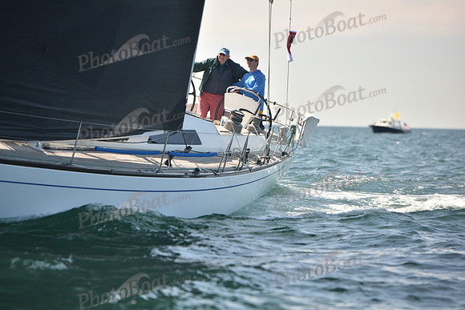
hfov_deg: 11.7
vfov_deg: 7.9
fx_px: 2261
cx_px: 232
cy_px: 155
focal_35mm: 175
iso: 250
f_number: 3.5
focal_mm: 175
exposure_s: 1/640
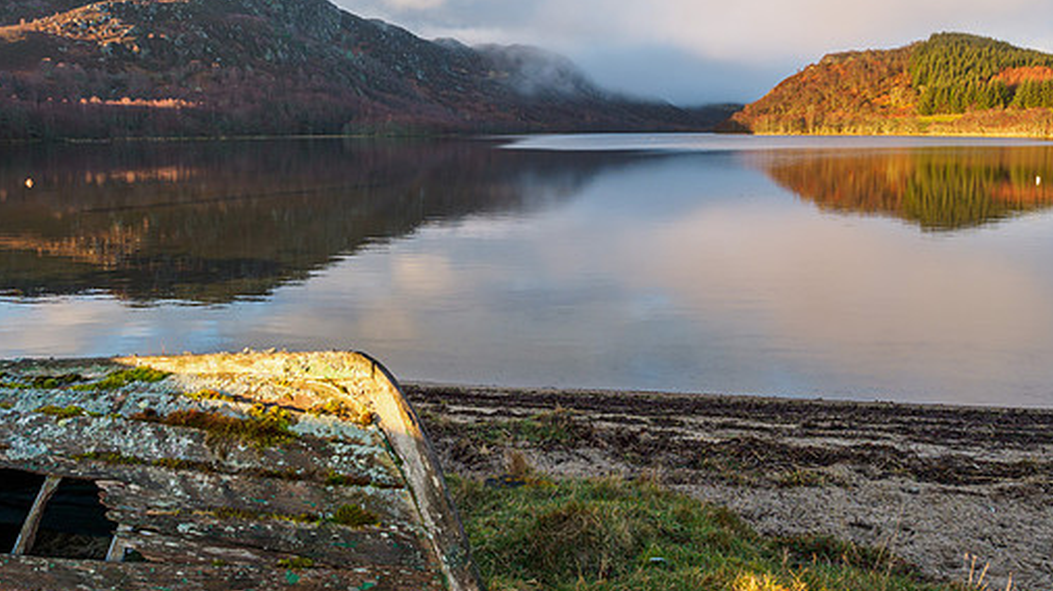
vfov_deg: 38.7
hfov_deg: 64.3
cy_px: 240
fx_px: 837
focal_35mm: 30
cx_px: 545
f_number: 7.1
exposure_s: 1/50
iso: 200
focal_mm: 12
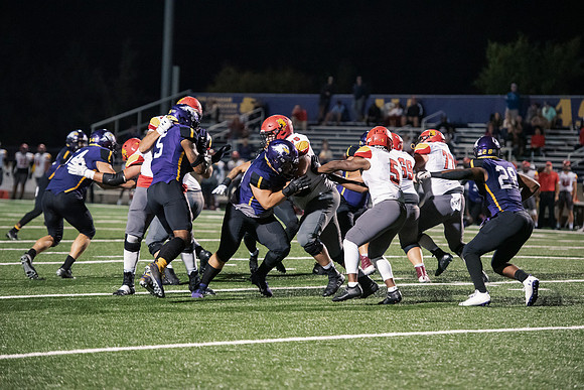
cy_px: 195
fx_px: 2515
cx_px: 292
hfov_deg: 13.2
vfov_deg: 8.9
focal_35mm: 155
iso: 6400
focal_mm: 155
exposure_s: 1/640
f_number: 3.5
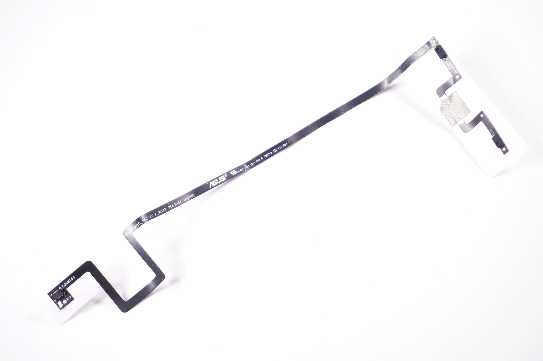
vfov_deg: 18.1
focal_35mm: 75
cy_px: 180
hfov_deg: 27.0
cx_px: 272
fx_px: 1130
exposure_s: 1/250
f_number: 5.6
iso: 640
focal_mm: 50
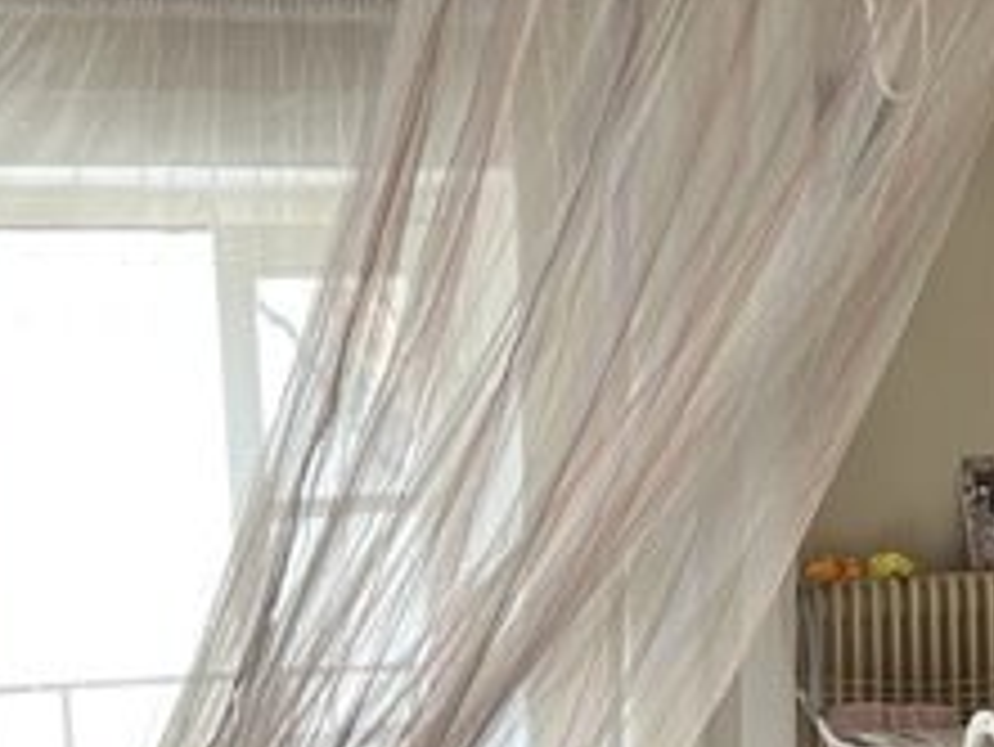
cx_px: 949
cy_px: 644
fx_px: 2701
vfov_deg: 15.6
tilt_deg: -6.7
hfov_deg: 20.3
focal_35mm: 94
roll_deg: +0.6
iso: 200
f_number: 1.6
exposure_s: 1/60
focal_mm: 5.1
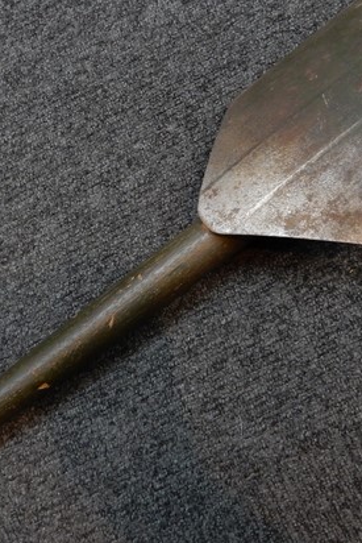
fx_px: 618
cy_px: 257
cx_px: 187
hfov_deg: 32.7
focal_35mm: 41
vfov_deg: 47.4
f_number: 3.7
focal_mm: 4.5
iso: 400
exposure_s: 1/10
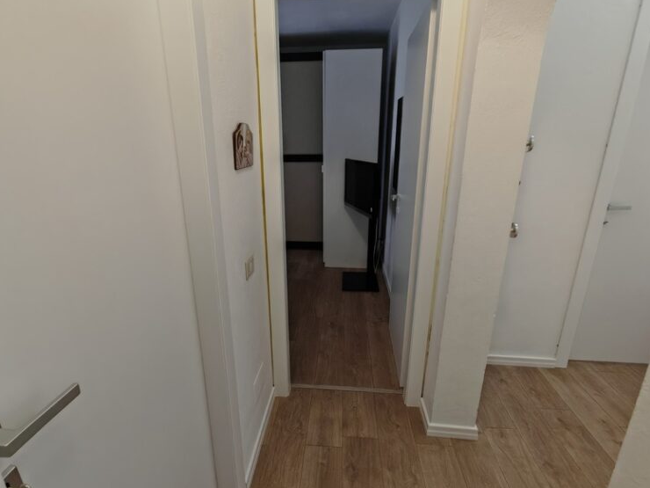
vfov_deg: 71.6
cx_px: 316
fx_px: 338
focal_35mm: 18
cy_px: 243
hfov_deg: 87.7
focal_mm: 1.82
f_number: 2
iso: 640
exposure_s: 1/50
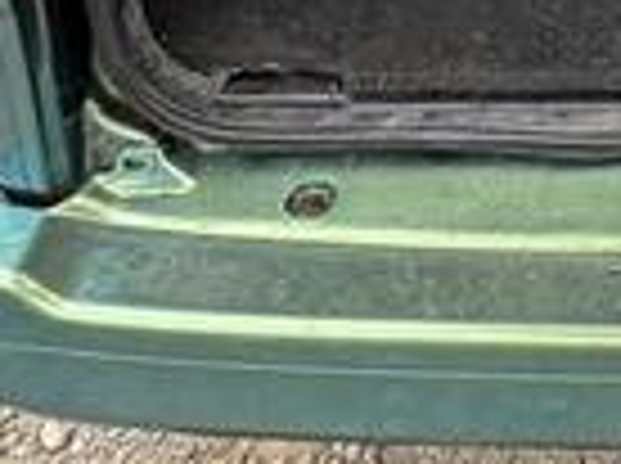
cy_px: -766
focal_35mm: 91
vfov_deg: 11.9
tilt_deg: -10.1
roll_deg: -0.8
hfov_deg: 19.5
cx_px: 855
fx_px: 1630
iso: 80
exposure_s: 1/136
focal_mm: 2.22
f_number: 2.2
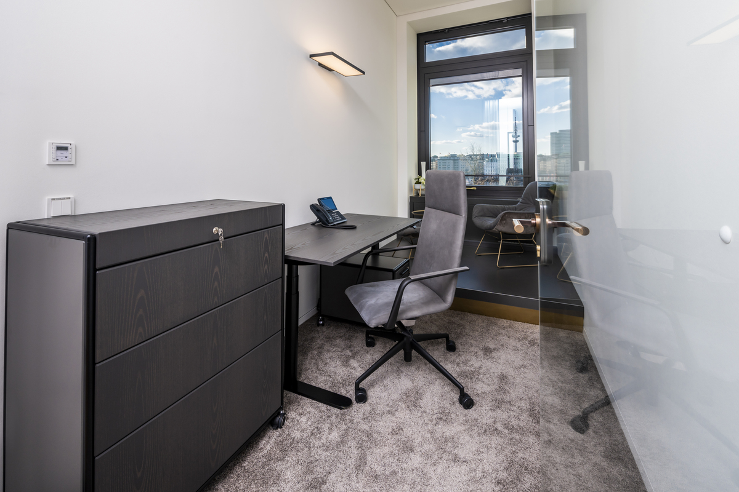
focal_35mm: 14
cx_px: 370
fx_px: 287
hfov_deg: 104.3
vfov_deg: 81.2
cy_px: 246
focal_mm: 14
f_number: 8
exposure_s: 1/200
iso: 100
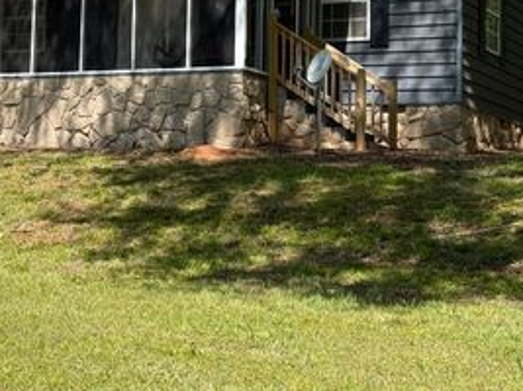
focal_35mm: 90
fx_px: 1359
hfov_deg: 21.4
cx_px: 71
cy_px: 30
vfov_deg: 16.2
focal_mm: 6.76
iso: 80
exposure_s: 1/2667
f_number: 1.78
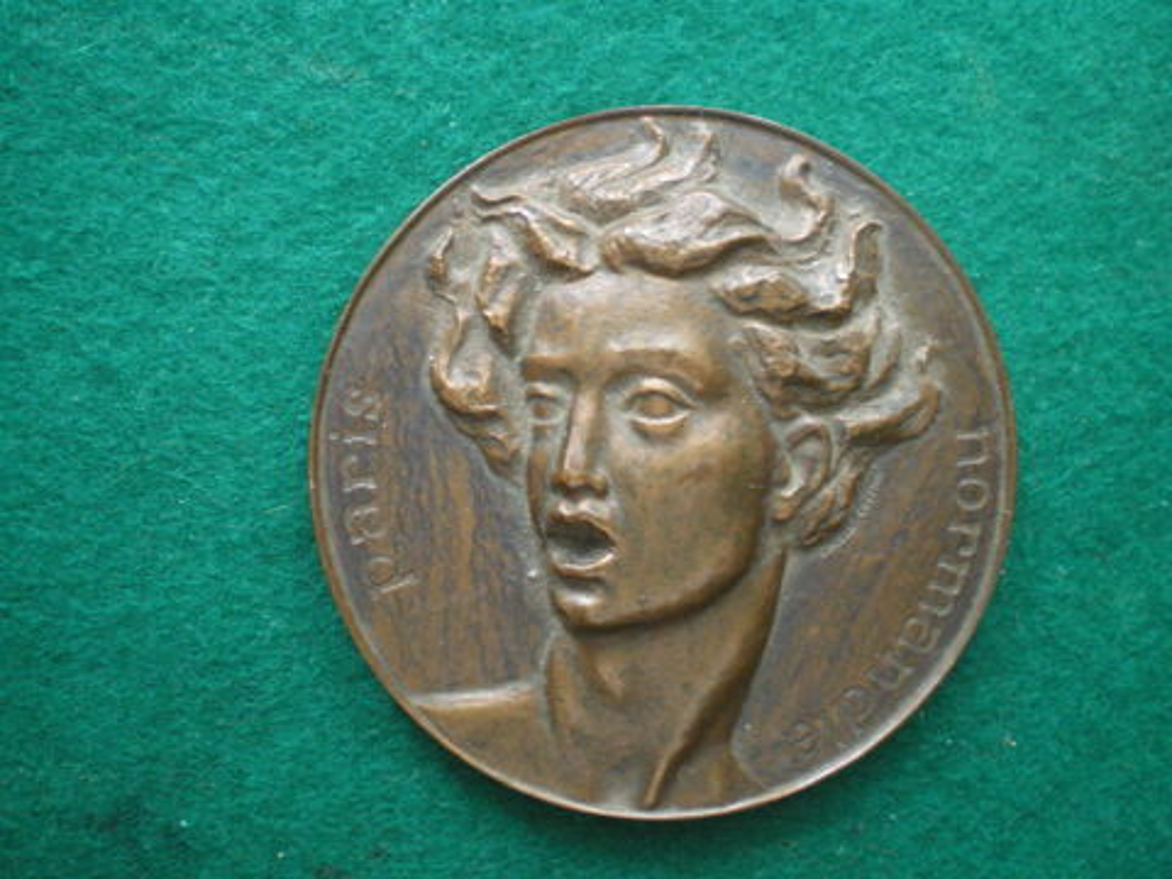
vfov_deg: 37.7
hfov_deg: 49.0
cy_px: 440
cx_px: 586
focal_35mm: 38
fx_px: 1287
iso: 400
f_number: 3.1
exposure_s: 1/13
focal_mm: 6.3
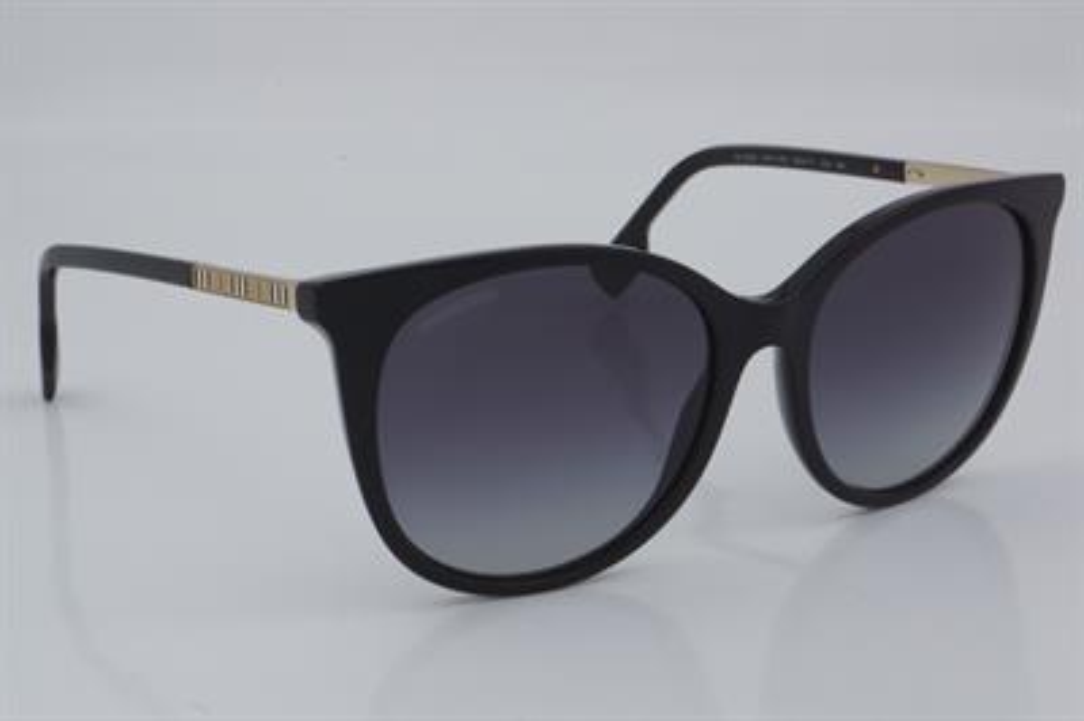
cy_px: 360
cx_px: 542
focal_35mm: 75
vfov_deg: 18.2
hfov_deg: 27.0
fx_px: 2256
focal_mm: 50
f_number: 32
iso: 100
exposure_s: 1/4
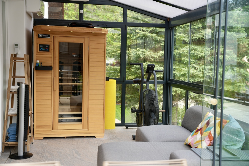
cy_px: 83
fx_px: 340
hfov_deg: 40.3
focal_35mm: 49
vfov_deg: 27.5
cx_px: 124
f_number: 4
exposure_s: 1/160
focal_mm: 49.1
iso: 125
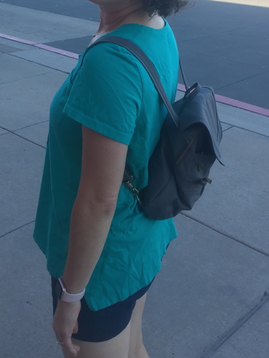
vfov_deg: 37.8
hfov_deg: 29.6
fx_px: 508
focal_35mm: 49
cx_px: 101
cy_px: 82
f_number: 2.2
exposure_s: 1/283
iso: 25
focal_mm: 4.15
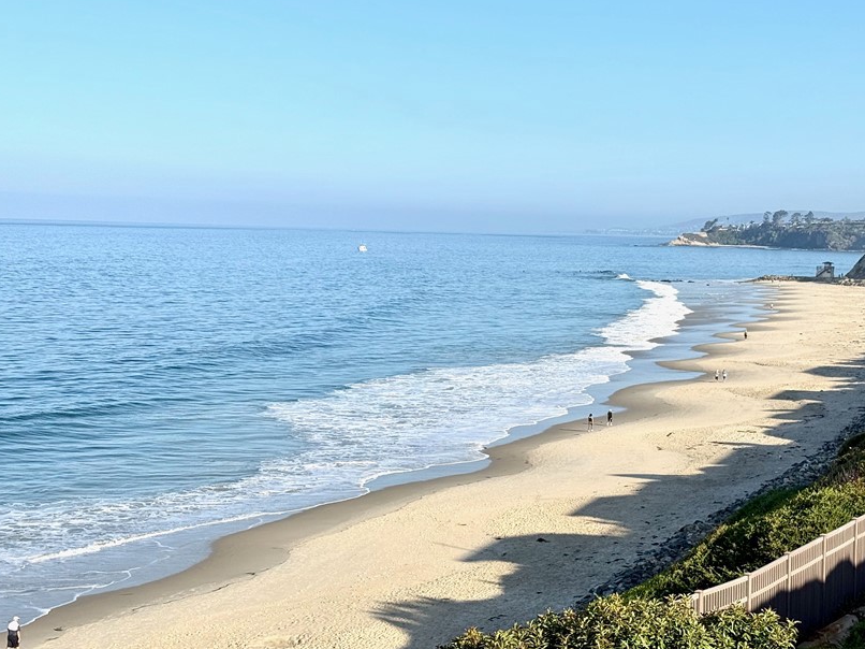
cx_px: 523
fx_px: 1524
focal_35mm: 61
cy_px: 323
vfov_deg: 24.0
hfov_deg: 31.6
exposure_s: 1/5208
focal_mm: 6.76
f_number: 1.78
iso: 64
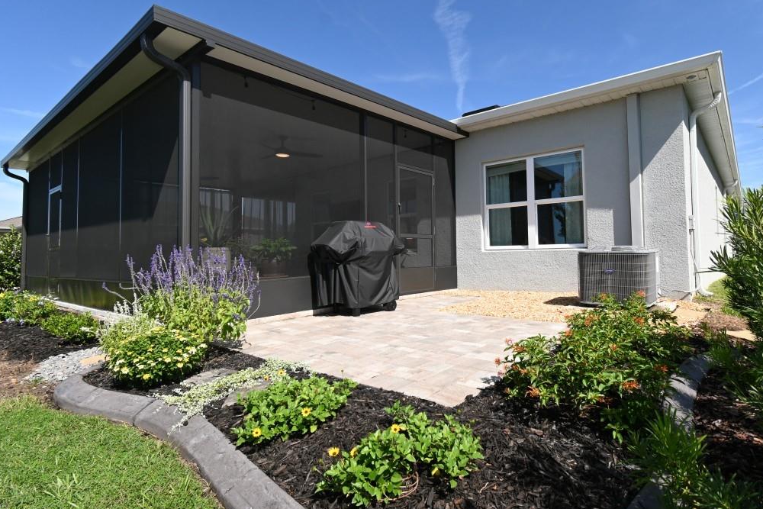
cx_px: 439
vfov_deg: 67.3
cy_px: 238
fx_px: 382
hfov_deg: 89.4
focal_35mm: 18
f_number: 8
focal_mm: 10
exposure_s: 1/200
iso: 100
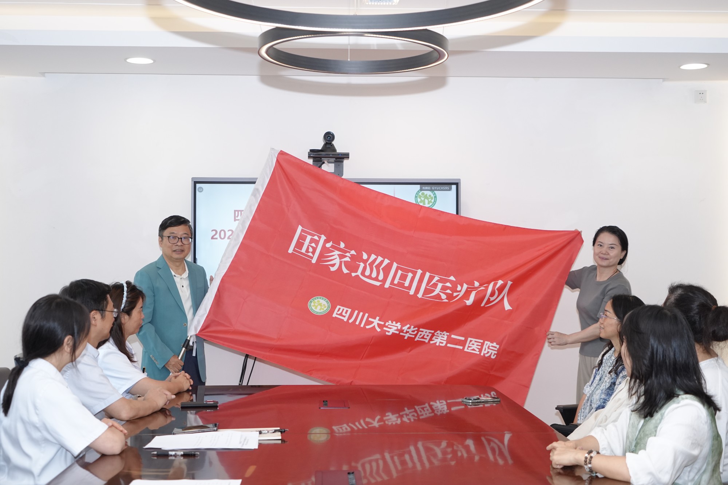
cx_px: 364
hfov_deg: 41.1
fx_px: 971
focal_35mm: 48
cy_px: 242
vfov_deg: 28.1
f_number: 5.6
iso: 1250
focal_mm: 48
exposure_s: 1/200
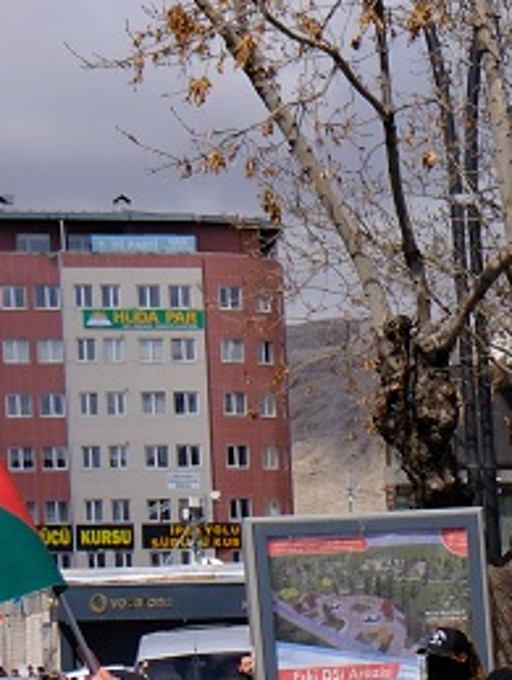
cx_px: 1208
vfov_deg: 11.9
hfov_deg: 8.4
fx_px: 3187
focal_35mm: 162
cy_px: 835
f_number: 4
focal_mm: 21.2
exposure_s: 1/3200
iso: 250
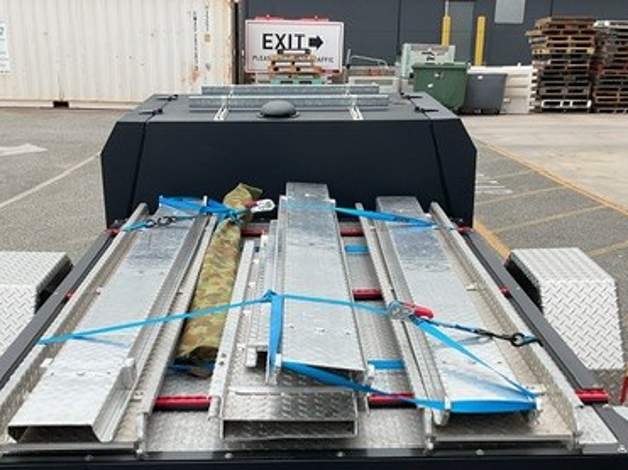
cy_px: 379
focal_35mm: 50
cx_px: 300
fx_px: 907
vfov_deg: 28.4
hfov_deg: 38.2
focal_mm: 3
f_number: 1.8
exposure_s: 1/883
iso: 16
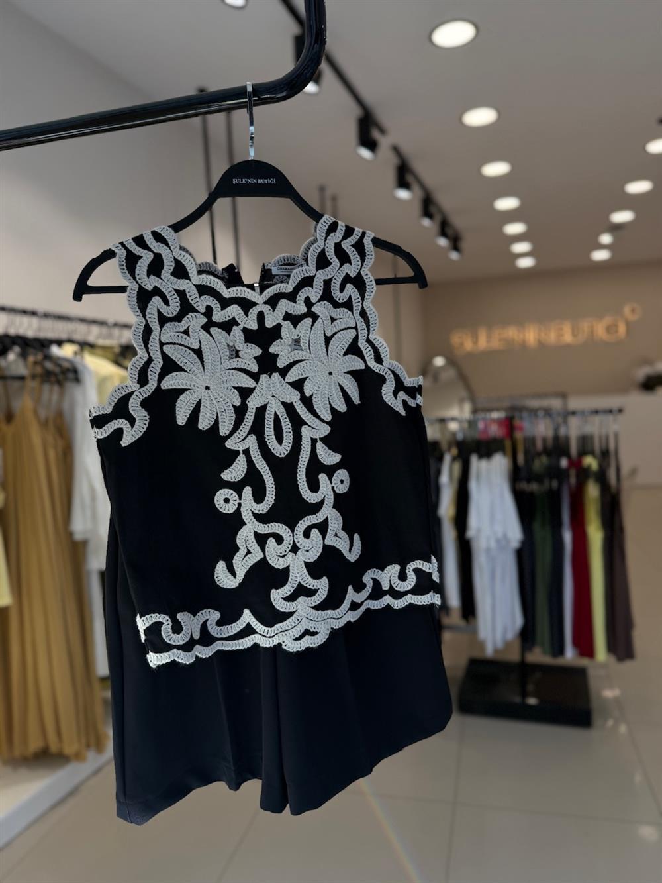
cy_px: 442
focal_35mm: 24
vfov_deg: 71.6
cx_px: 331
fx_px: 612
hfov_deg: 56.8
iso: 100
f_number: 1.78
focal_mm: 6.76
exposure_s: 1/598
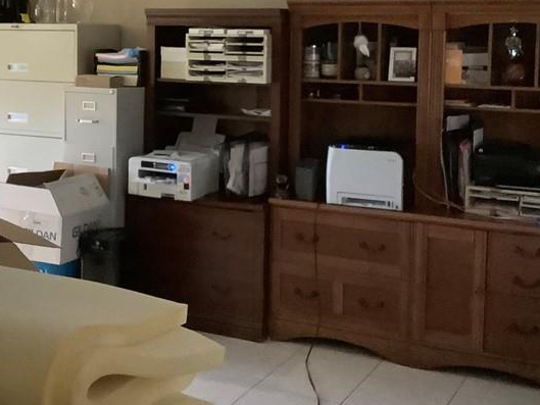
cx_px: 157
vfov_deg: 24.0
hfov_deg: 31.8
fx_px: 936
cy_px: 79
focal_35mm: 60
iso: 640
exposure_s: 1/30
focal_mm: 3.3
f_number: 2.4
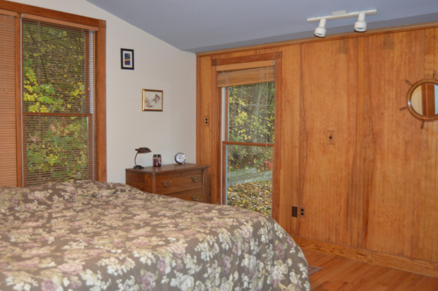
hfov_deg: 57.3
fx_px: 401
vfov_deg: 39.9
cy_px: 146
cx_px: 219
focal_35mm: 33
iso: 1400
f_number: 3.5
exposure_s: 1/60
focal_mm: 22
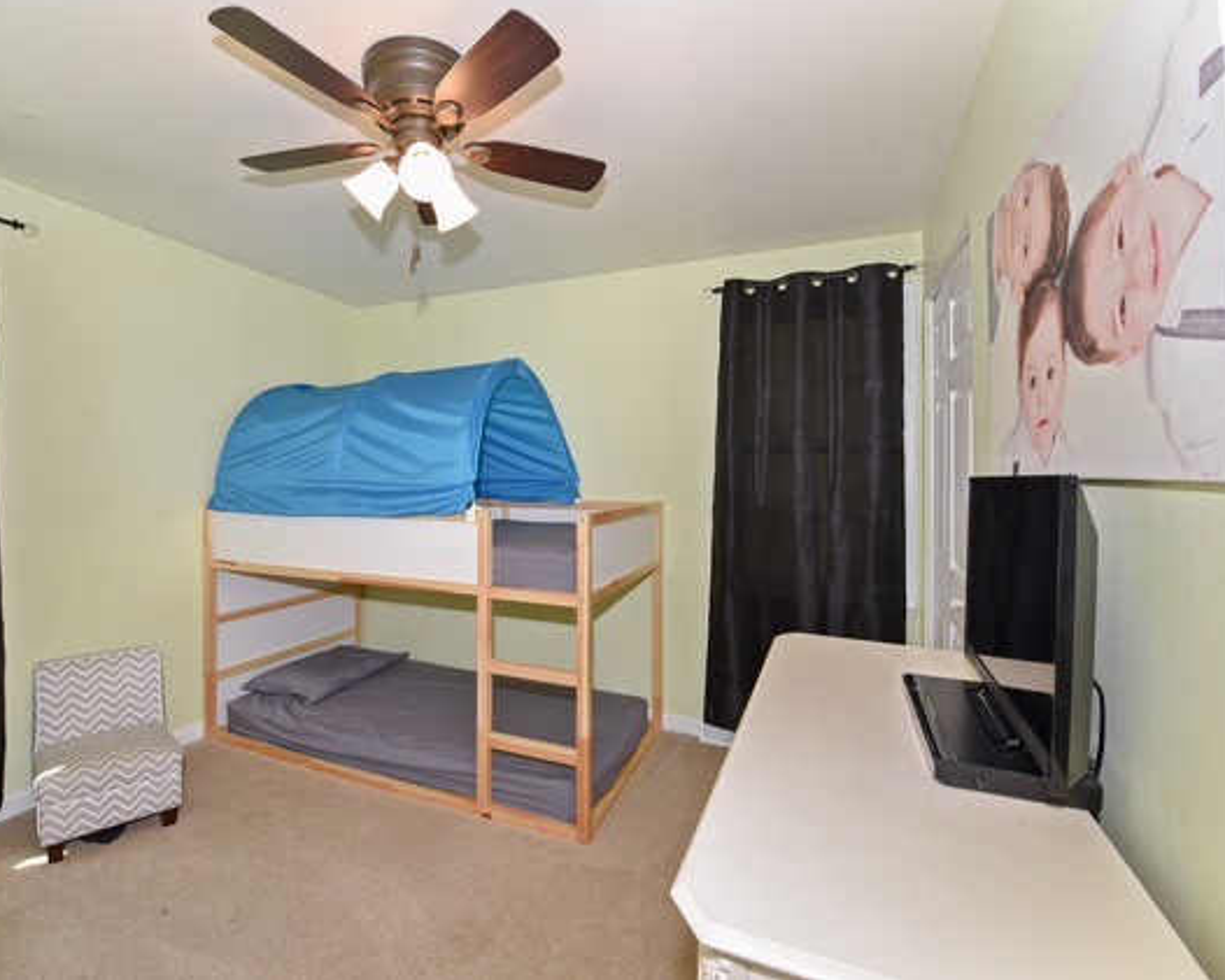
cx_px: 547
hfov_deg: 92.8
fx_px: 580
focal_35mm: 16
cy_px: 485
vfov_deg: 80.4
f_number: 11
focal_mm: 14
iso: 320
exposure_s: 1/20
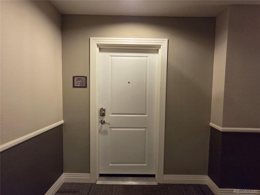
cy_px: 98
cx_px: 130
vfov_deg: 89.9
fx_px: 98
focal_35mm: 13
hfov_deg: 106.2
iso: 800
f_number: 2.2
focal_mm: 2.2
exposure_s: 1/60
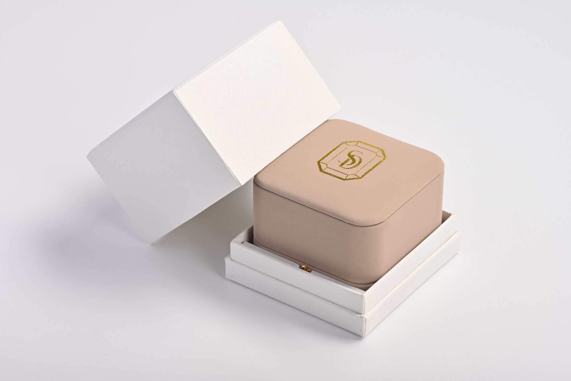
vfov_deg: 13.0
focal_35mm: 105
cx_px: 286
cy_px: 190
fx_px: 1665
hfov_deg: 19.5
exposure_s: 1/160
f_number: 11
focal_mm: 105
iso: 320
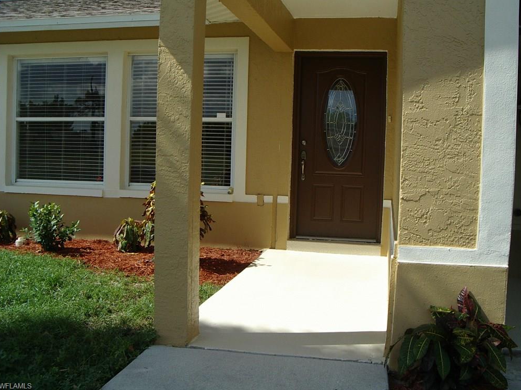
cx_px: 260
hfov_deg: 47.9
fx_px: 587
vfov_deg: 36.8
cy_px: 191
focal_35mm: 39
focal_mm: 5.8
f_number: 4.8
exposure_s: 1/400
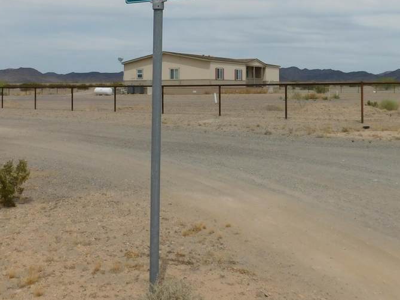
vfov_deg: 32.3
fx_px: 509
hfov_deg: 42.8
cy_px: 74
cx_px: 230
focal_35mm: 44
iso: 125
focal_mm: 4
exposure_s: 1/1250
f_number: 6
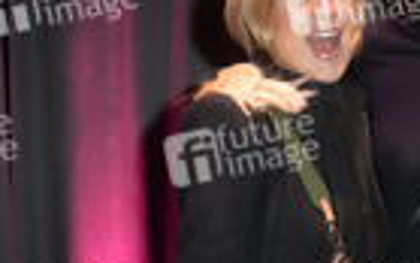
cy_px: 227
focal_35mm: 86
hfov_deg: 21.2
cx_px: 585
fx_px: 985
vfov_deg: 15.1
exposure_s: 1/80
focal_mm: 26
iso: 1600
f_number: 5
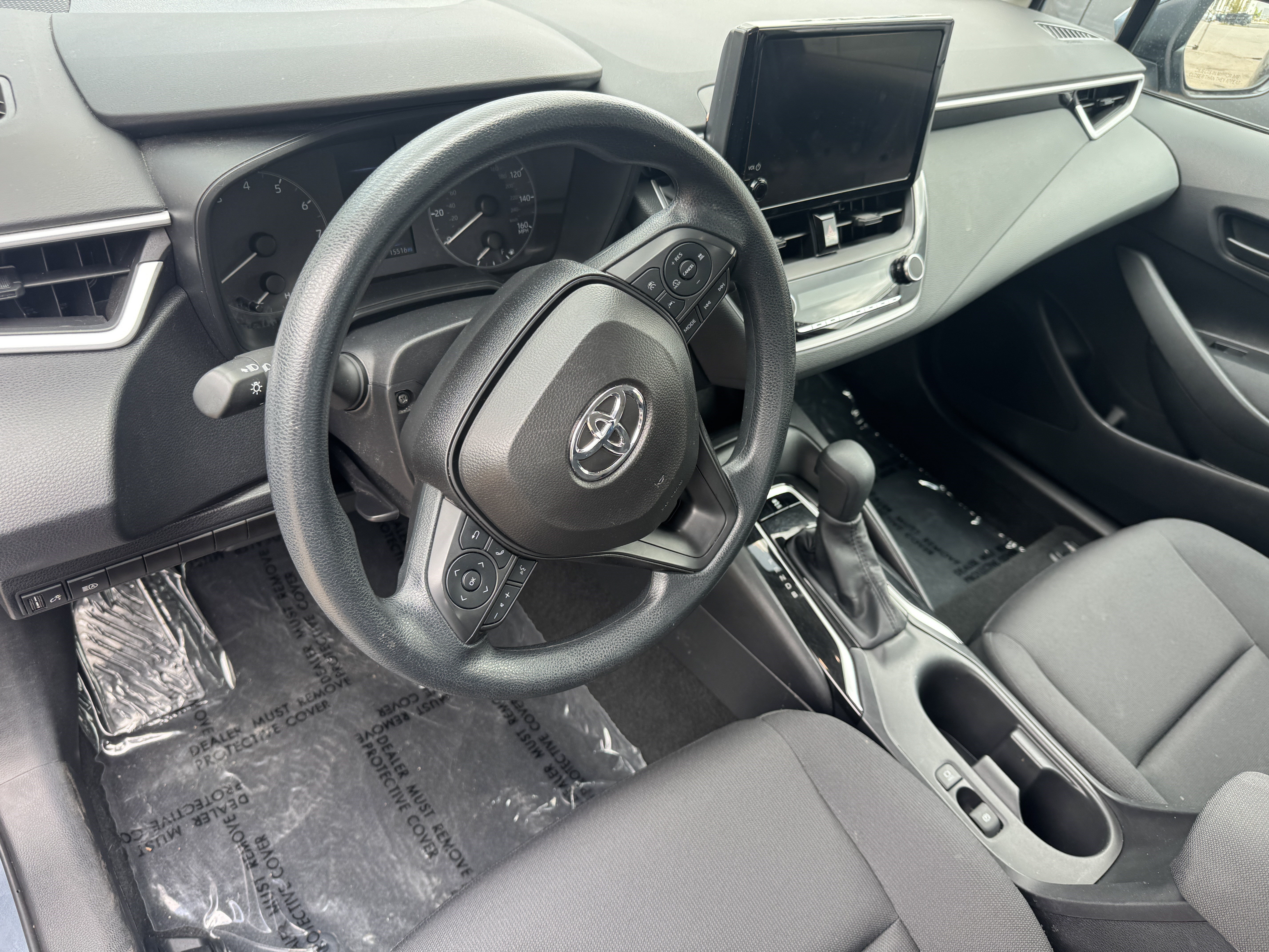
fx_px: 880
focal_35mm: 24
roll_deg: -12.6
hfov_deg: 71.6
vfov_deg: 56.8
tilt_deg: -40.6
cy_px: 476
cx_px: 634
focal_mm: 6.76
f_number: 1.78
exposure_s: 1/121
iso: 80
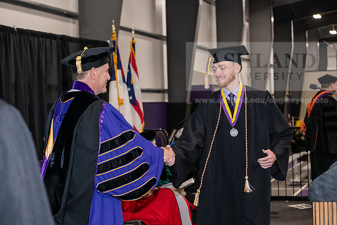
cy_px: 112
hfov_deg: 28.8
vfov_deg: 19.5
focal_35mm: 70
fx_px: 655
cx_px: 168
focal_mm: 70
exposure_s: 1/200
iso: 2500
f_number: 5
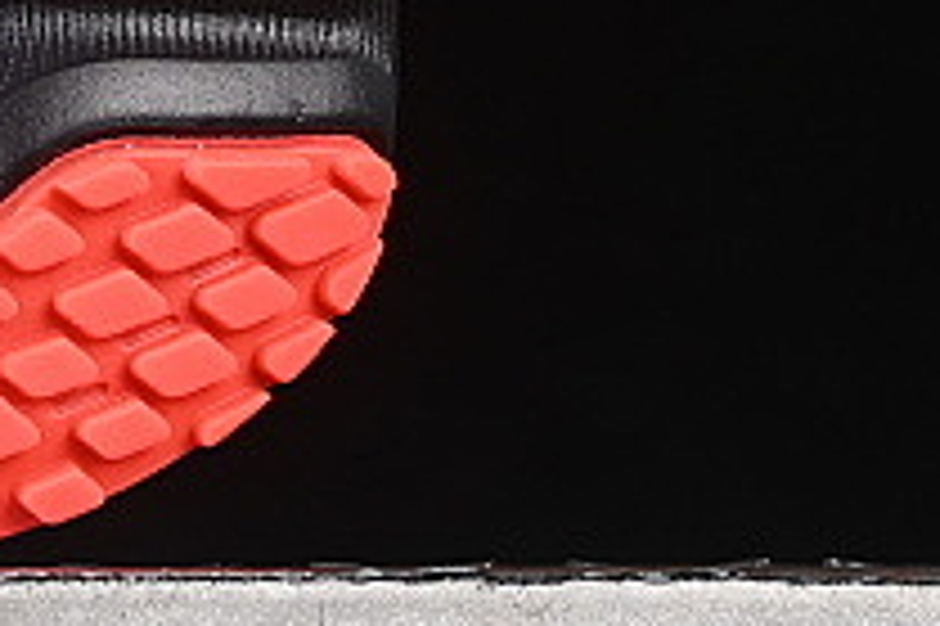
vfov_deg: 3.5
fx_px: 10123
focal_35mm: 388
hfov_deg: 5.2
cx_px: -1291
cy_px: -446
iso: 160
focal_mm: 50
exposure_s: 1/60
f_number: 7.1
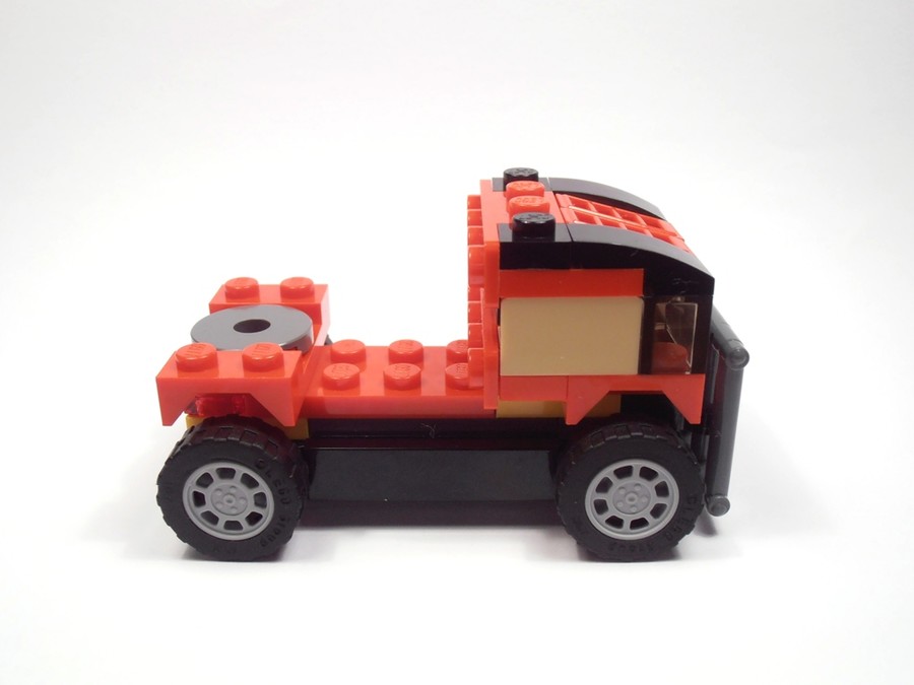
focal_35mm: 37
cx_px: 457
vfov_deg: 38.7
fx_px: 977
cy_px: 342
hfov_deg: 50.1
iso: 80
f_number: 3.9
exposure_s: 1/60
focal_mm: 6.61
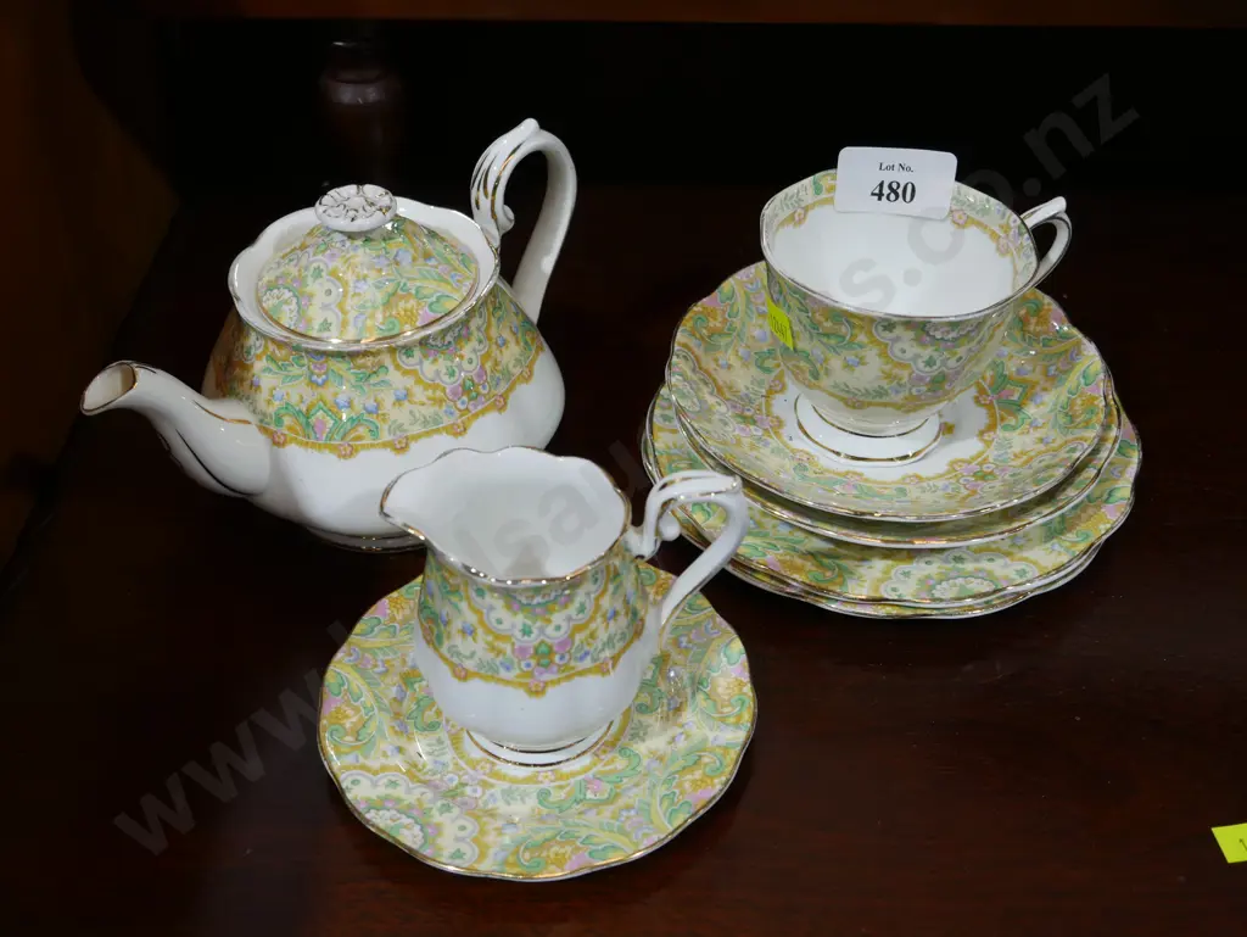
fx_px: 1658
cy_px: 468
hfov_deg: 41.2
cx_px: 624
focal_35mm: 46
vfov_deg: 31.5
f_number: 5.1
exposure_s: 1/60
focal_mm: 23
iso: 400
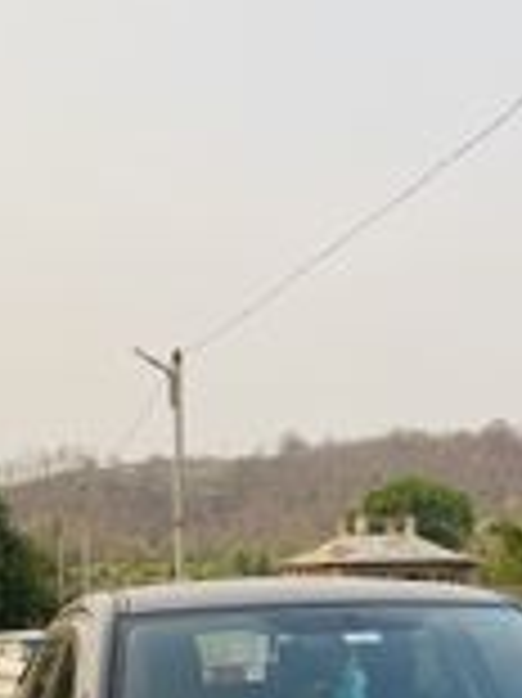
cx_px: 630
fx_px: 1349
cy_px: 599
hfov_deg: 20.5
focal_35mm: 67
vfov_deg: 28.1
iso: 32
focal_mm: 4.25
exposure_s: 1/175
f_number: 1.8
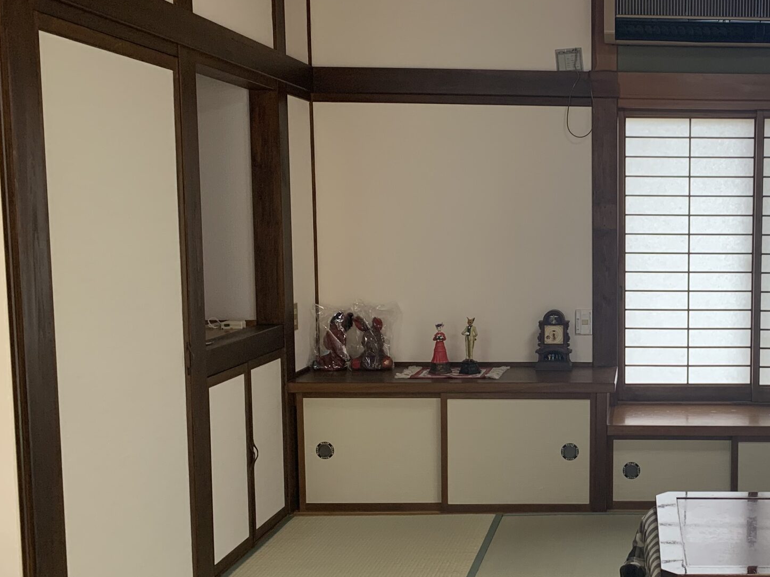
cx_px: 668
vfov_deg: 31.5
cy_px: 325
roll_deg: -0.2
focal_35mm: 46
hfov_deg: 38.8
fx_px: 1023
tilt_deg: -6.9
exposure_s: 1/50
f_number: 1.8
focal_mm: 4.25
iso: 50
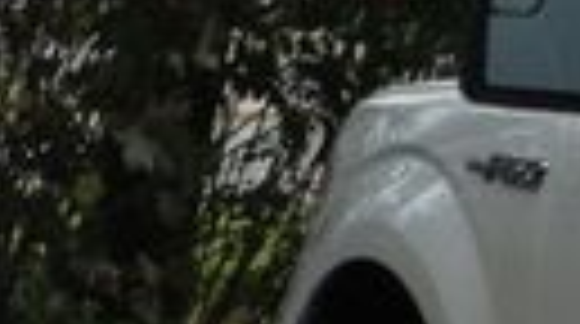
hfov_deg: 7.8
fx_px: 3638
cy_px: 756
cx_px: -1178
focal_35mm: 237
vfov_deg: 5.0
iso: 50
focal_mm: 4.28
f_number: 2.4
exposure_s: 1/268
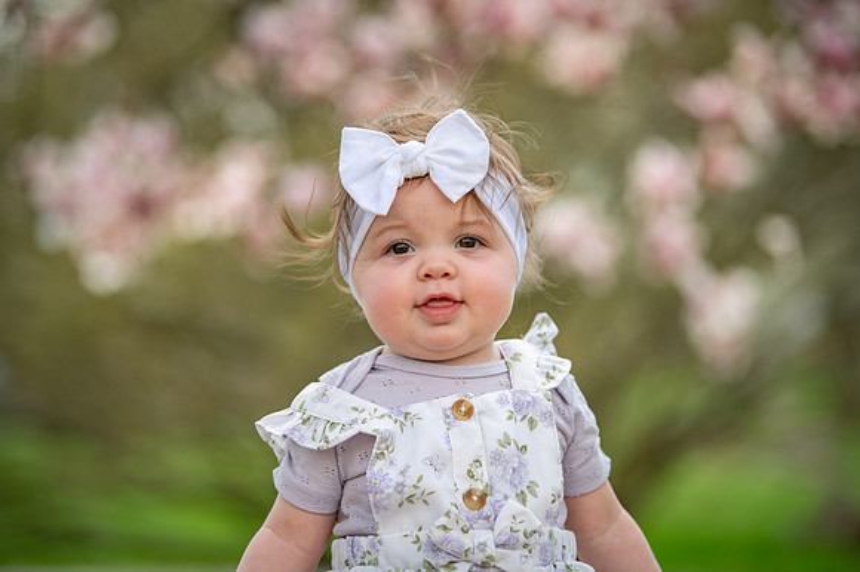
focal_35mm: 122
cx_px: 430
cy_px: 286
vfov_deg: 11.2
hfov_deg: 16.8
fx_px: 2913
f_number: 2.8
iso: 320
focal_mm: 122
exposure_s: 1/1250
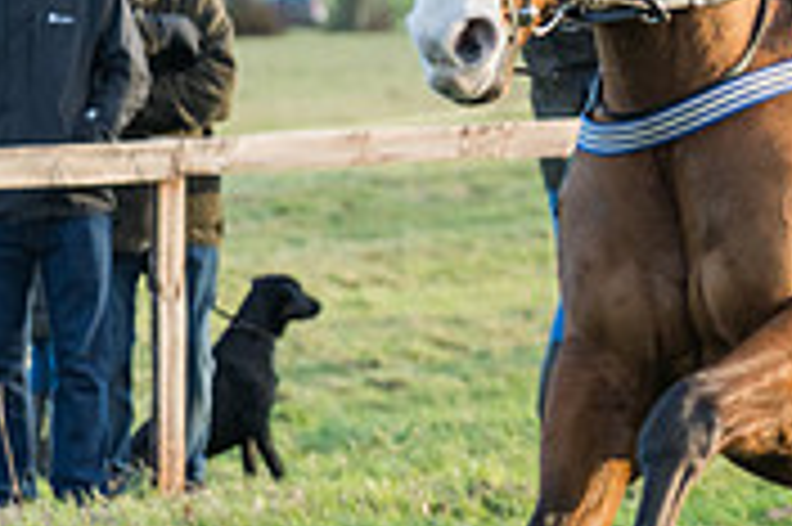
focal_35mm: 540
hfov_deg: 3.8
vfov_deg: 2.5
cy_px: -12
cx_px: 1361
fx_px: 11869
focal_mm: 119
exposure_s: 1/1000
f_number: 4
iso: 800
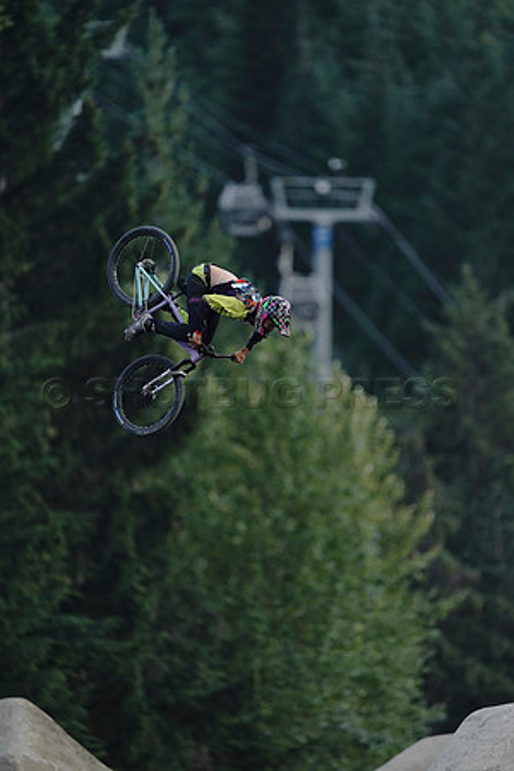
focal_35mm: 600
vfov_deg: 3.4
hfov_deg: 2.3
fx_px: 12849
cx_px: 257
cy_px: 386
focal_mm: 600
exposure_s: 1/1600
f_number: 4
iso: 1600
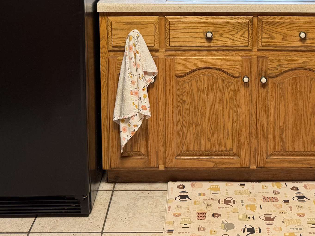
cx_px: 203
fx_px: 491
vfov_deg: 25.1
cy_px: -26
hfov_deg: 35.3
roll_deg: -0.5
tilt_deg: -8.7
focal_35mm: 54
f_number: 1.78
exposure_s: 1/60
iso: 125
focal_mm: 6.76
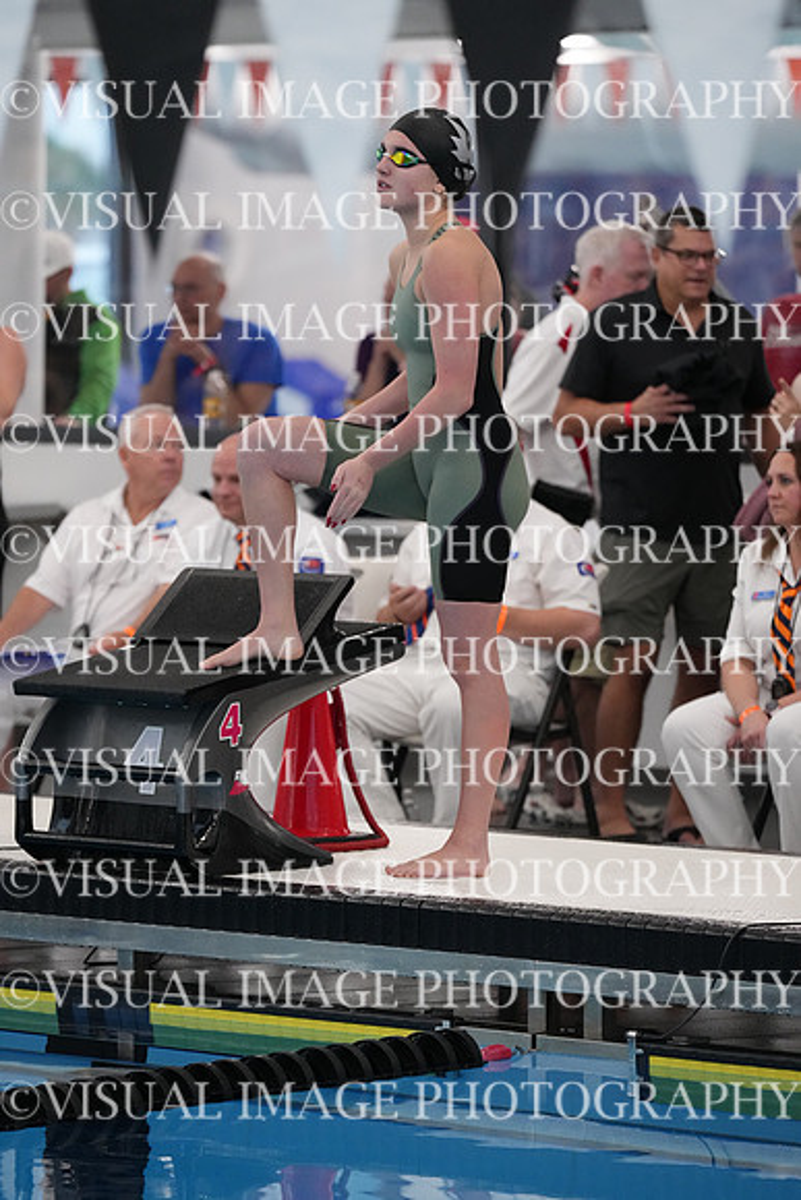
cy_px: 600
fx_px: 6670
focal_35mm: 200
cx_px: 400
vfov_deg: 10.3
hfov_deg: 6.9
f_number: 4
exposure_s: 1/1250
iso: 6400
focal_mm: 200
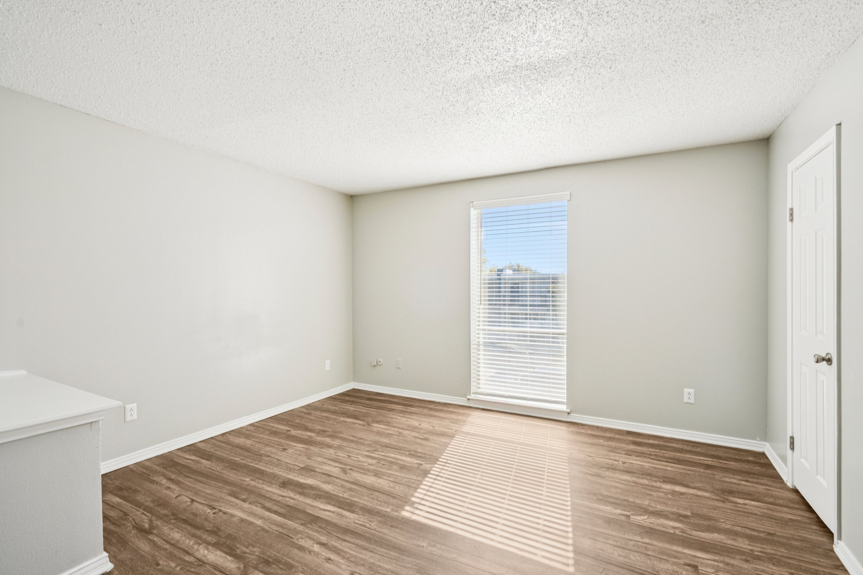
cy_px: 288
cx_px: 432
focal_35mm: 16
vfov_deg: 73.7
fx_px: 383
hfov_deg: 96.7
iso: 100
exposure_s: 1/50
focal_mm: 16
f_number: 8
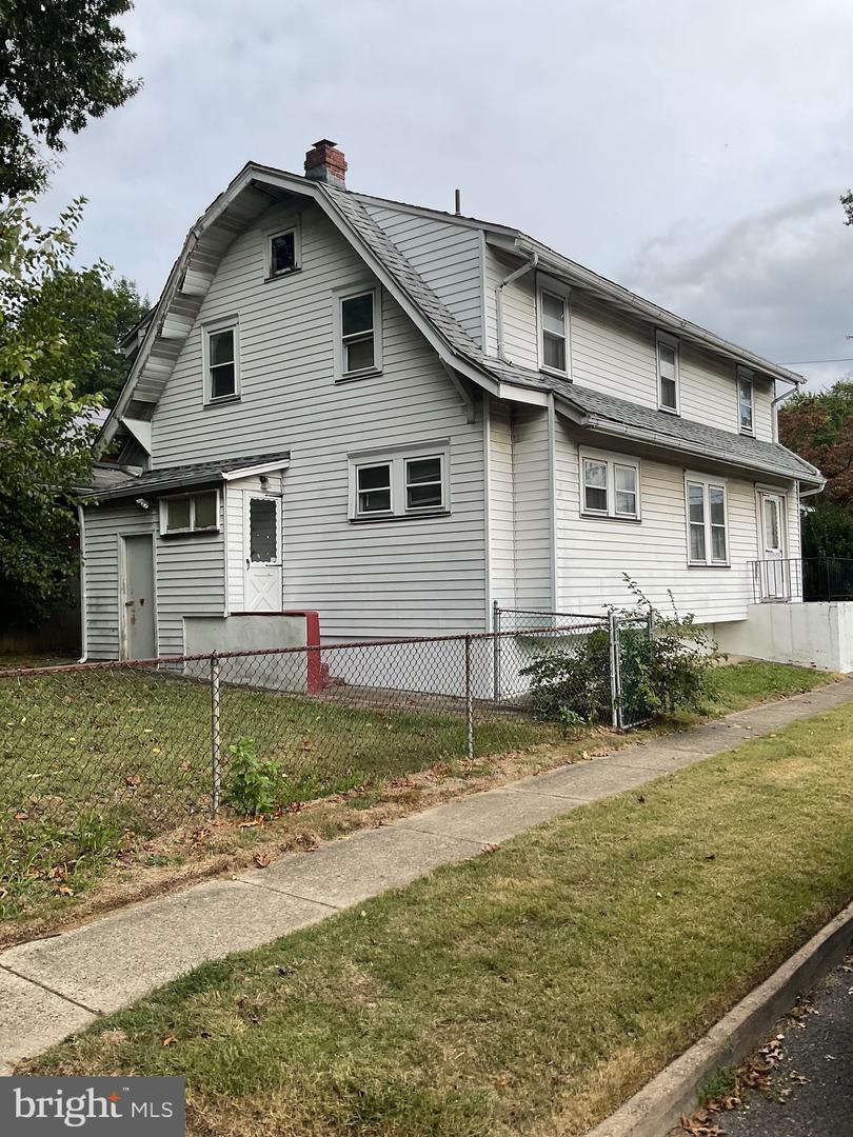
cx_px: 426
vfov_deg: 61.7
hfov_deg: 48.2
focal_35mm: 29
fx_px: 953
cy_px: 568
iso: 16
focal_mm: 3
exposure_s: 1/1342
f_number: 1.8
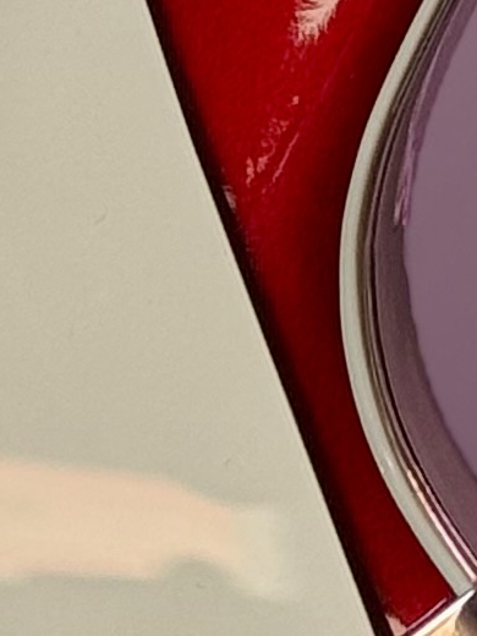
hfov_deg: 3.9
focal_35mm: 372
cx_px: -670
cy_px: 812
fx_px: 6835
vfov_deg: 5.3
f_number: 1.78
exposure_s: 1/60
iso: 100
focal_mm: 6.76
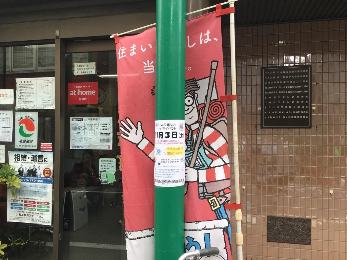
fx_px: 291
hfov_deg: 61.7
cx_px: 174
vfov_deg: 48.2
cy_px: 130
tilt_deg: -0.3
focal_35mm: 29
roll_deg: -0.4
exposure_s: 1/188
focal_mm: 4.15
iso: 25
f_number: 2.2
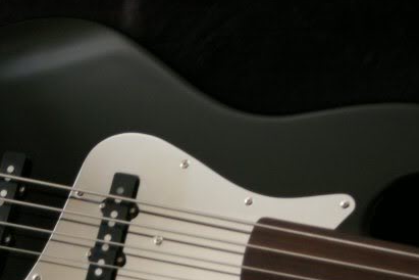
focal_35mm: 118
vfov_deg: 11.6
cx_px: 171
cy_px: 234
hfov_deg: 17.3
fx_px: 1372
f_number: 4
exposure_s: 1/8
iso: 800
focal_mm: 43
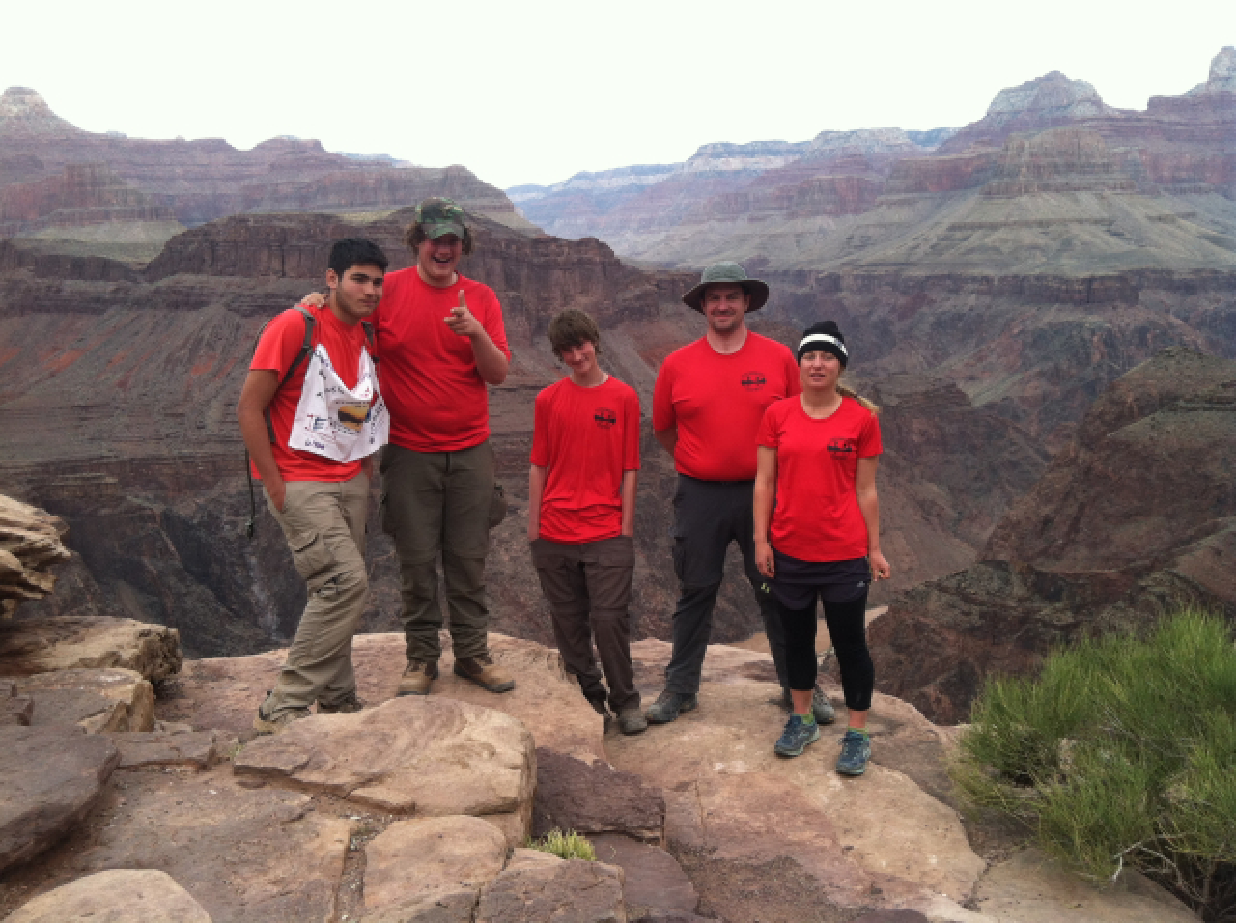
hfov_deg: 52.7
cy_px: 462
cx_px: 618
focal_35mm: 35
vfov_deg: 40.6
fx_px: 1248
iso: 80
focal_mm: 3.85
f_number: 2.8
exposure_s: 1/323
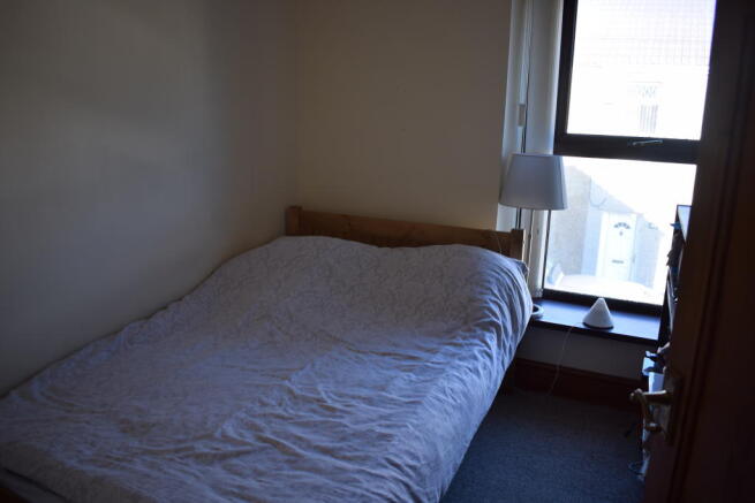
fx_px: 566
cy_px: 252
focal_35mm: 27
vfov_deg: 48.0
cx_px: 378
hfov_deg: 67.4
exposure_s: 1/40
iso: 100
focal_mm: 18
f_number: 3.5
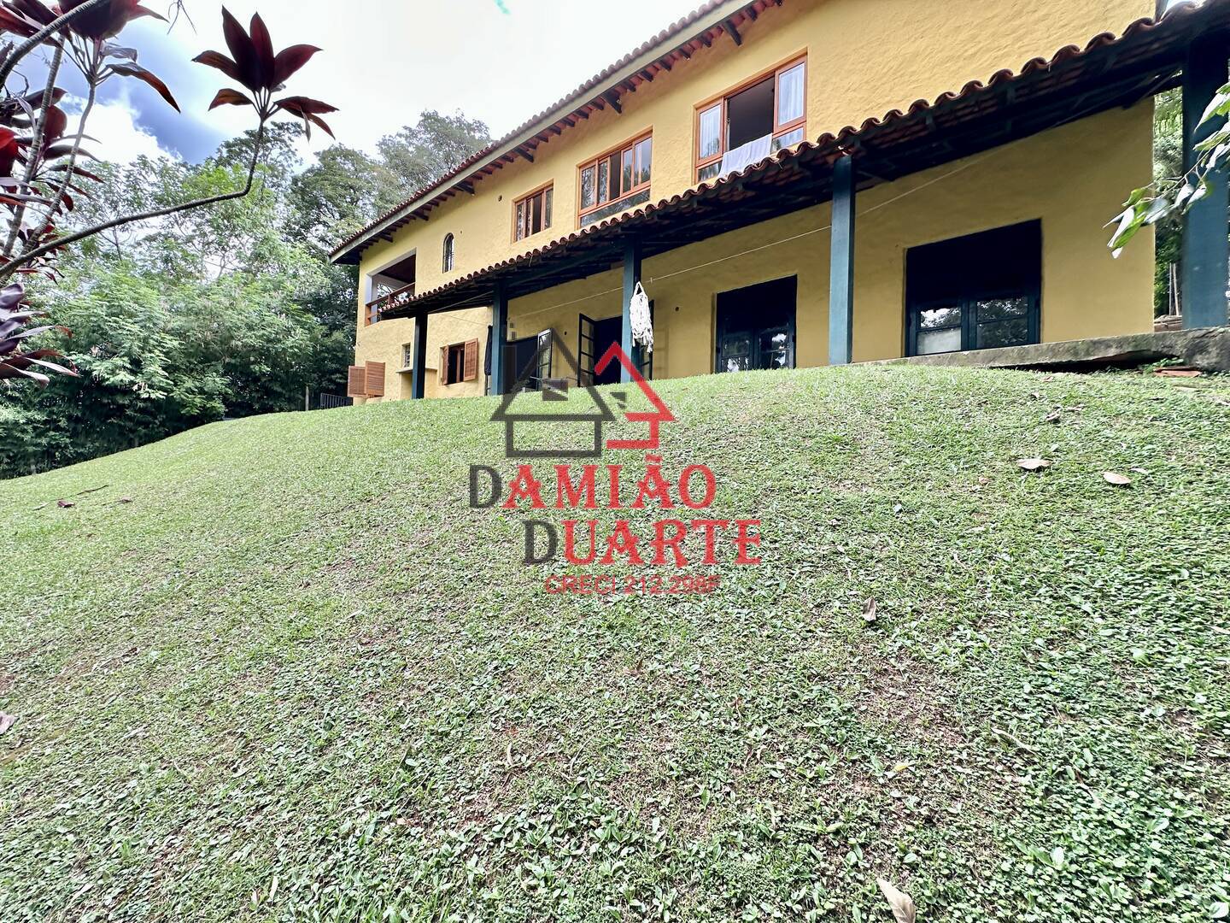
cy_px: 462
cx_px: 615
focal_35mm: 14
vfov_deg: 85.7
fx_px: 497
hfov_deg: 102.1
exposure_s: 1/154
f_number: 2.2
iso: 40
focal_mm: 2.22
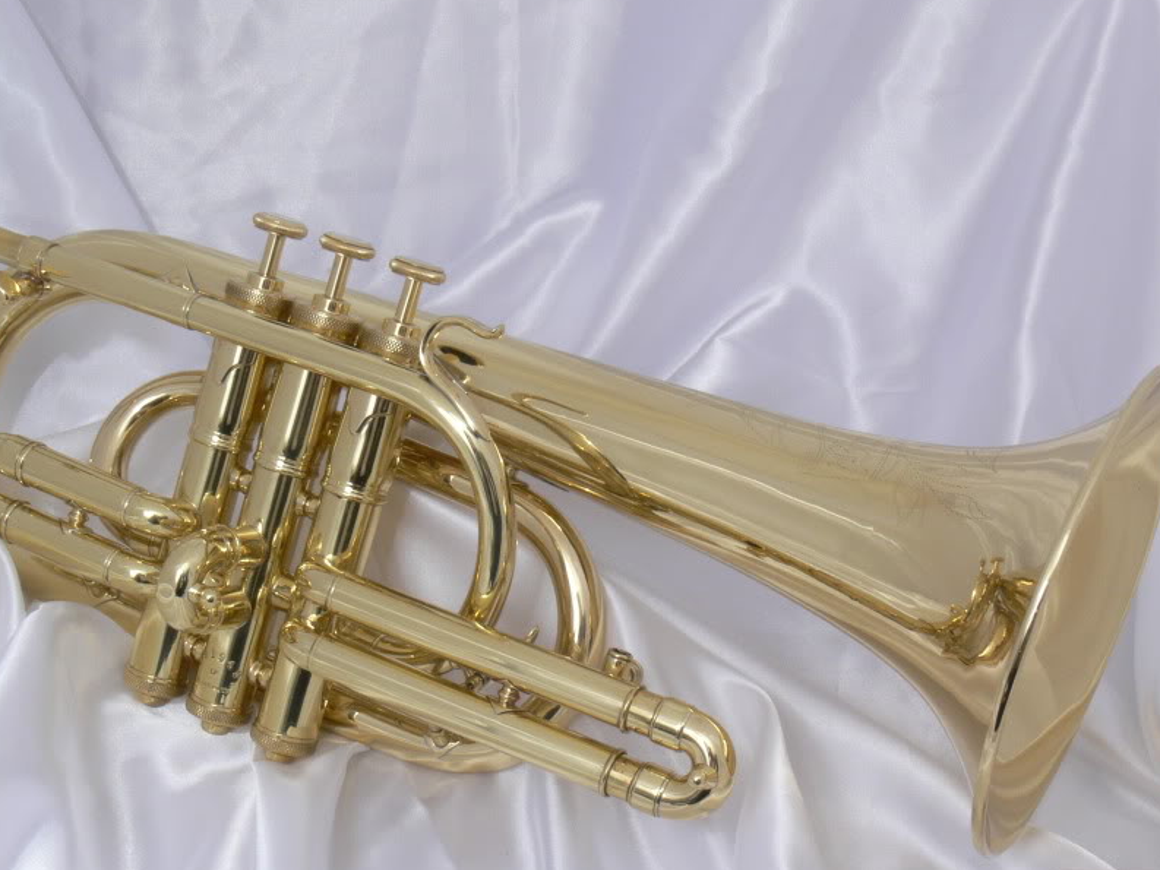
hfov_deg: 27.4
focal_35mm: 71
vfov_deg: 20.7
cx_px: 522
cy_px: 516
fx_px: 2380
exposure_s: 1/640
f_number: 11
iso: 100
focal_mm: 11.6
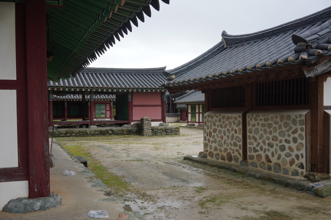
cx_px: 166
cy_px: 110
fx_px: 322
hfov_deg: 54.4
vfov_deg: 37.9
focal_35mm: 35
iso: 1250
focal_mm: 35
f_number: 14
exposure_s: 1/125
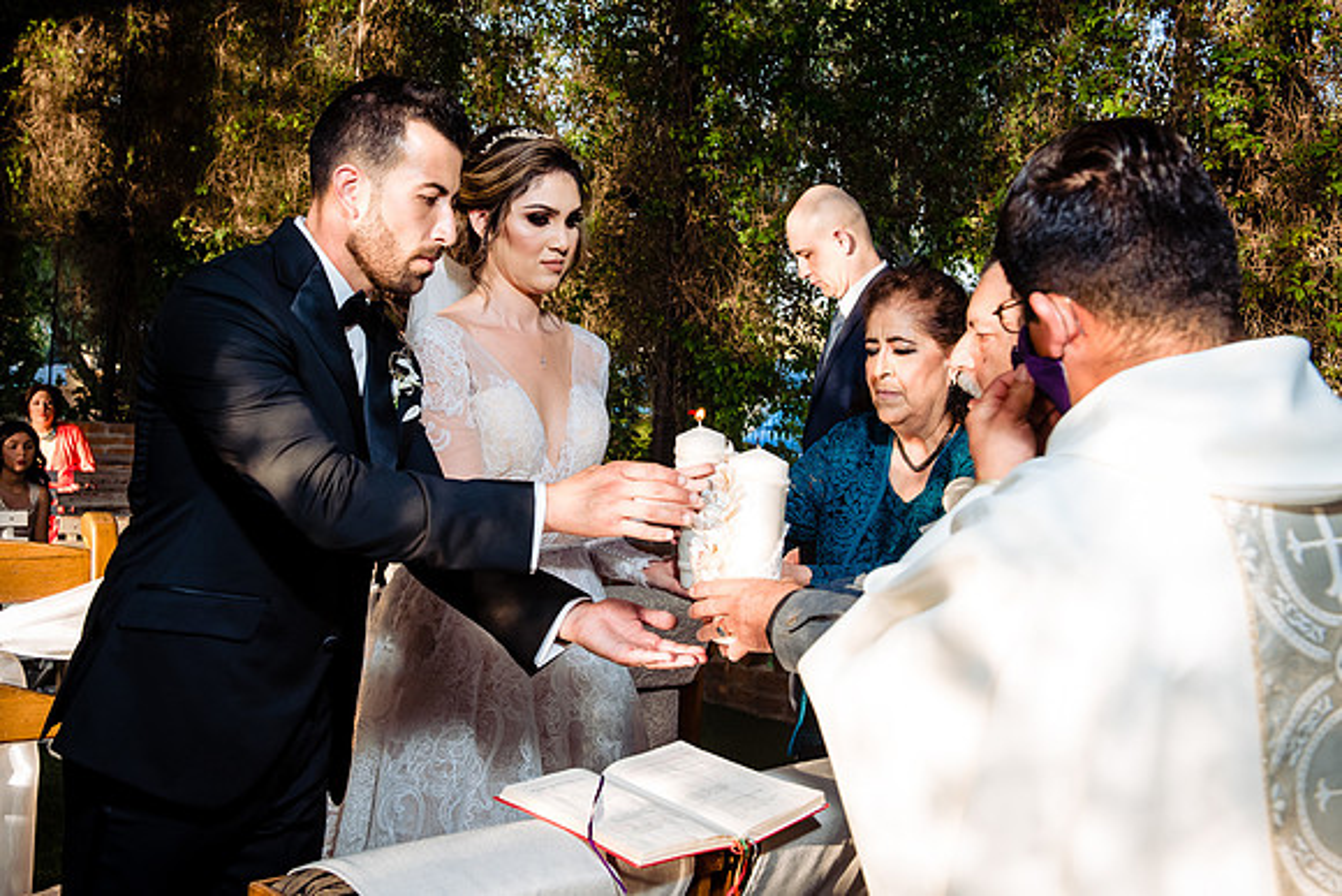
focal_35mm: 47
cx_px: 566
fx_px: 1738
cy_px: 355
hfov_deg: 42.1
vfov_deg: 28.8
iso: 800
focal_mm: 38
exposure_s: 1/200
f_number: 7.1
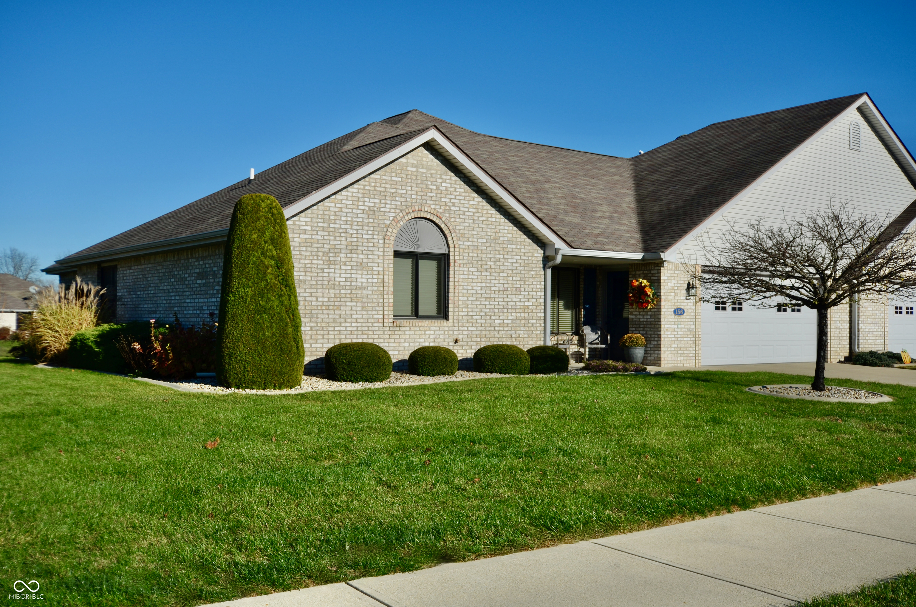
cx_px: 458
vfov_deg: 36.7
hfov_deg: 53.2
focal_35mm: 36
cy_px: 304
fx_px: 914
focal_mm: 24
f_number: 9
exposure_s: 1/320
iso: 100
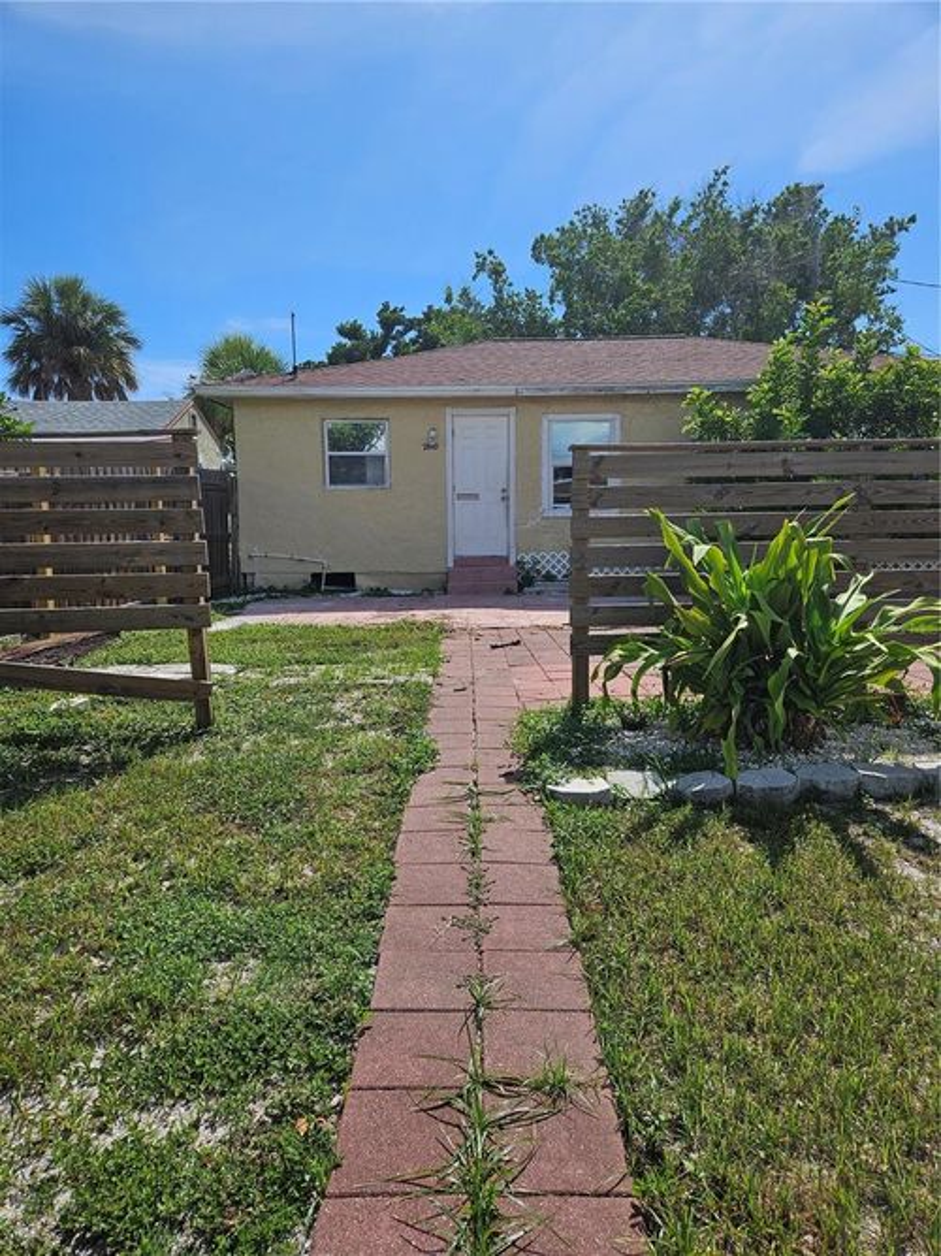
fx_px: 834
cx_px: 470
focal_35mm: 23
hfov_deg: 58.9
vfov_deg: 73.9
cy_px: 628
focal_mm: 5.4
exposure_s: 1/2359
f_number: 1.8
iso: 25
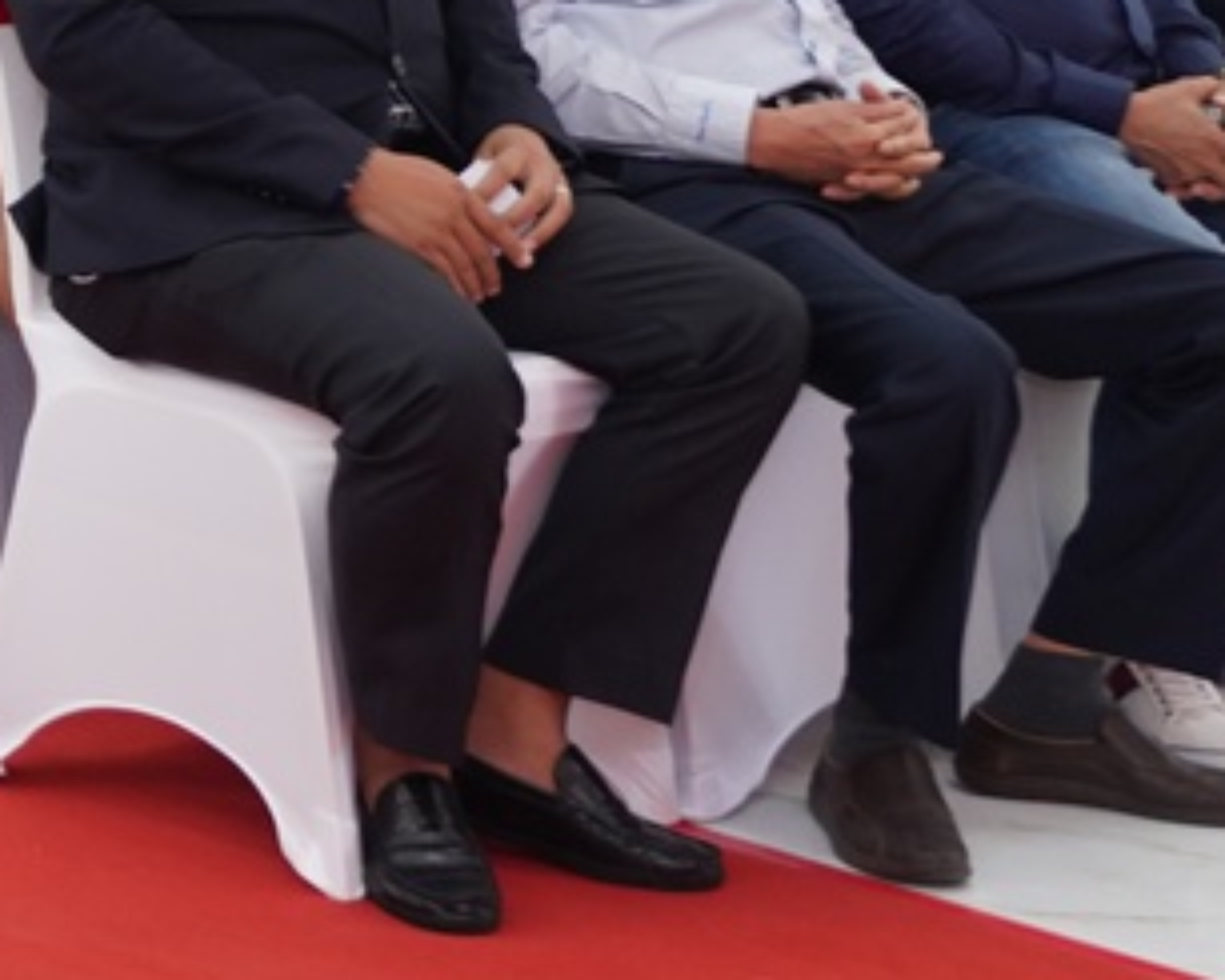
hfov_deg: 12.1
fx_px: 5331
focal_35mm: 147
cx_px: -929
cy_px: -432
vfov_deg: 10.2
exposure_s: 1/160
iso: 400
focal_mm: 24
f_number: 3.2
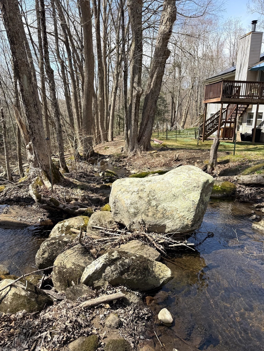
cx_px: 132
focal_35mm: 24
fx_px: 244
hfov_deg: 56.8
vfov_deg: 71.6
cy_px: 176
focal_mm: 6.76
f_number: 1.78
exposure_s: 1/1949
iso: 80
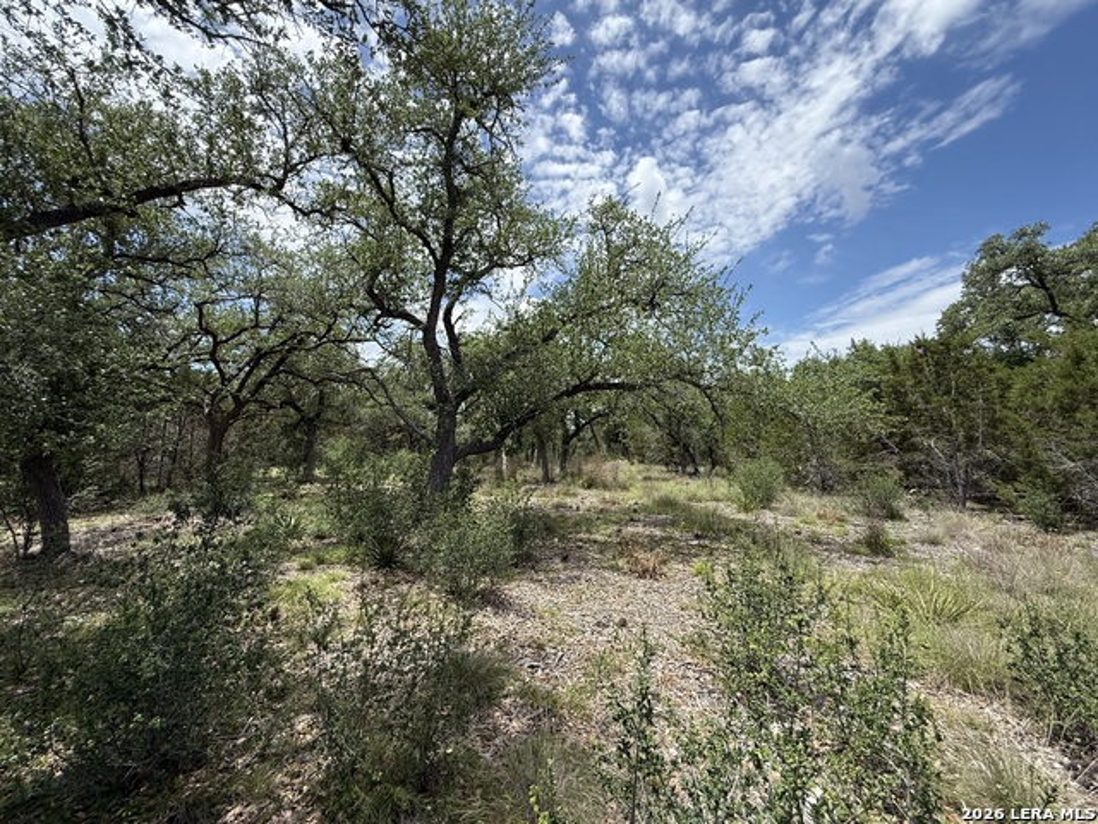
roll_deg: +1.7
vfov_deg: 85.7
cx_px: 549
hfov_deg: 102.1
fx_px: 444
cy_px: 412
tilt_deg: +4.3
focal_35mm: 14
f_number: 2.2
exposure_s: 1/1312
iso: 64
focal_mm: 2.22
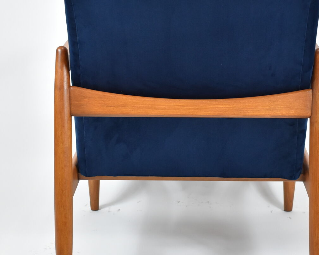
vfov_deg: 19.0
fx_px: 764
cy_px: 130
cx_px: 195
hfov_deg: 23.5
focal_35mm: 81
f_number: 4.2
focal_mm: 29
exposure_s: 1/125
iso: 900
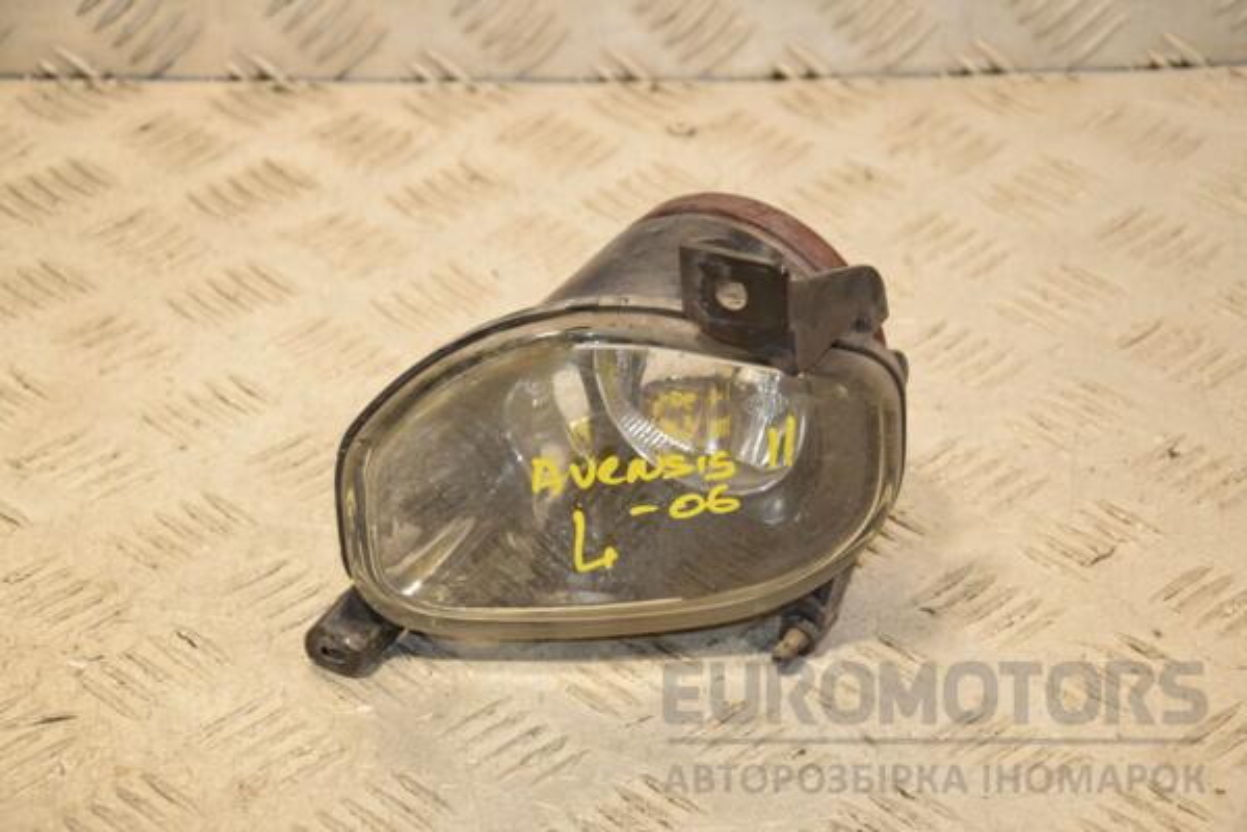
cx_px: 624
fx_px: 3637
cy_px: 416
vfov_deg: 13.0
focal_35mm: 105
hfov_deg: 19.5
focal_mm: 70
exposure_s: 1/200
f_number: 7.1
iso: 800
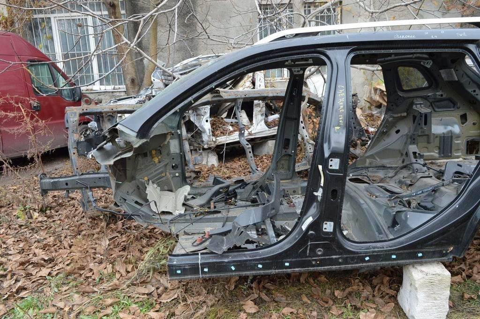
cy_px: 160
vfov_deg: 47.9
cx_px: 240
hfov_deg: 67.4
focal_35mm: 27
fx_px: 360
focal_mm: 18
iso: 360
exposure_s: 1/125
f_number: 5.6
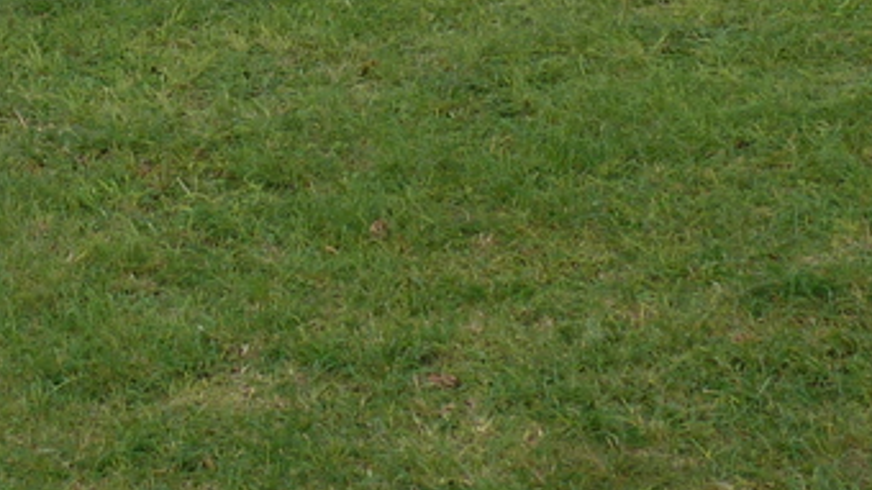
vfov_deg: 9.2
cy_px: -518
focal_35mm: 123
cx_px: 3
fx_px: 2843
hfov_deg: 17.1
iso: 80
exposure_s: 1/250
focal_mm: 5.3
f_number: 4
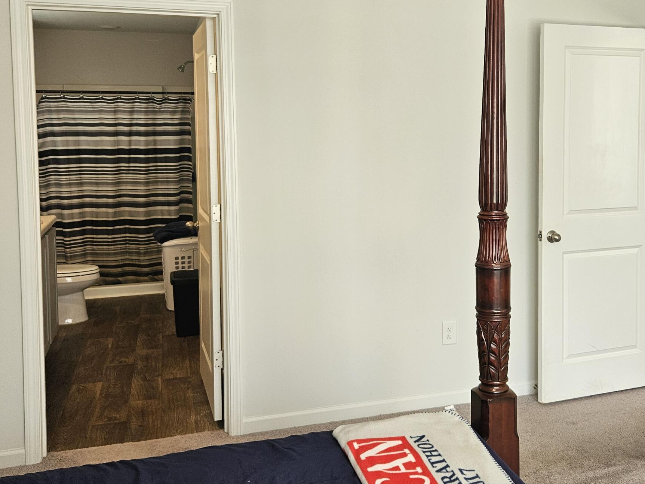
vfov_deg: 35.8
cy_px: 182
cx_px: 415
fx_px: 745
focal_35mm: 40
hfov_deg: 46.3
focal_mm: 5.4
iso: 80
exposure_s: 1/120
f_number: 1.8
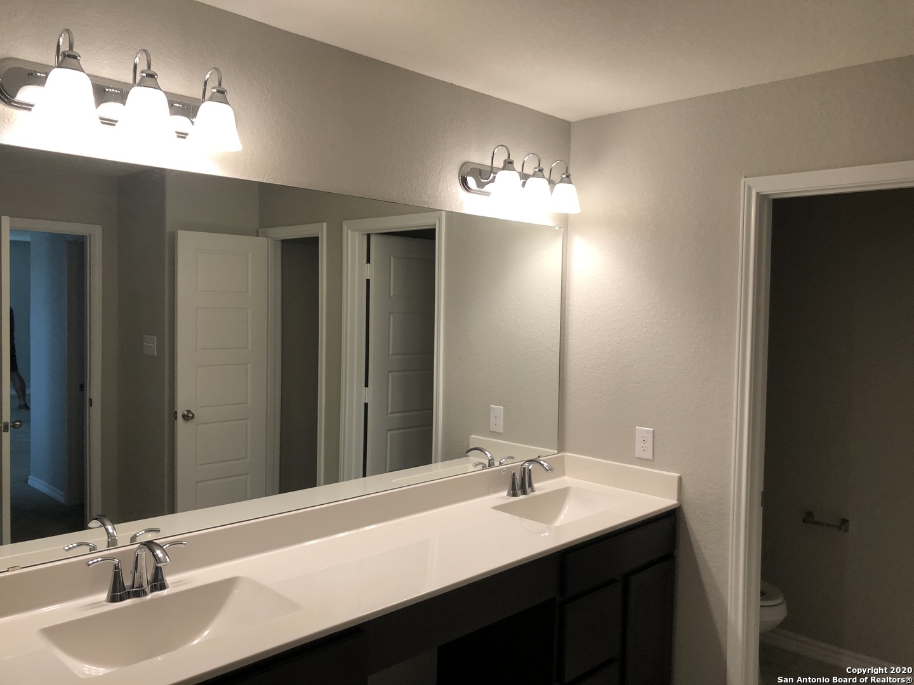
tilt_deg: +0.2
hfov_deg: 63.4
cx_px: 457
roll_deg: -1.1
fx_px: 739
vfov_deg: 49.7
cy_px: 342
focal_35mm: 28
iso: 25
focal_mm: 3.99
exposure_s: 1/40
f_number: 1.8
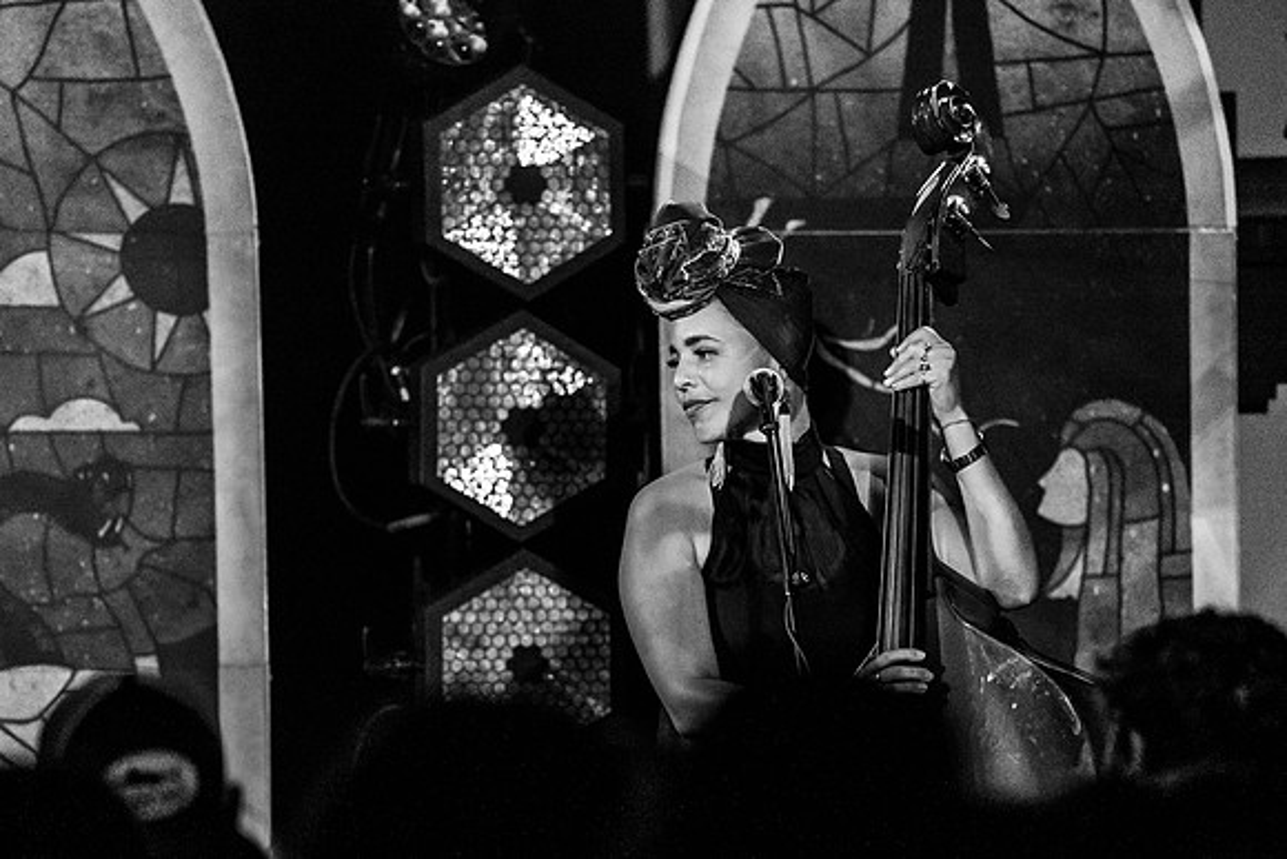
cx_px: 803
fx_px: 9566
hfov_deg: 7.7
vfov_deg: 5.1
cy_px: 580
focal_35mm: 268
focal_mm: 180
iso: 2500
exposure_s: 1/250
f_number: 2.8
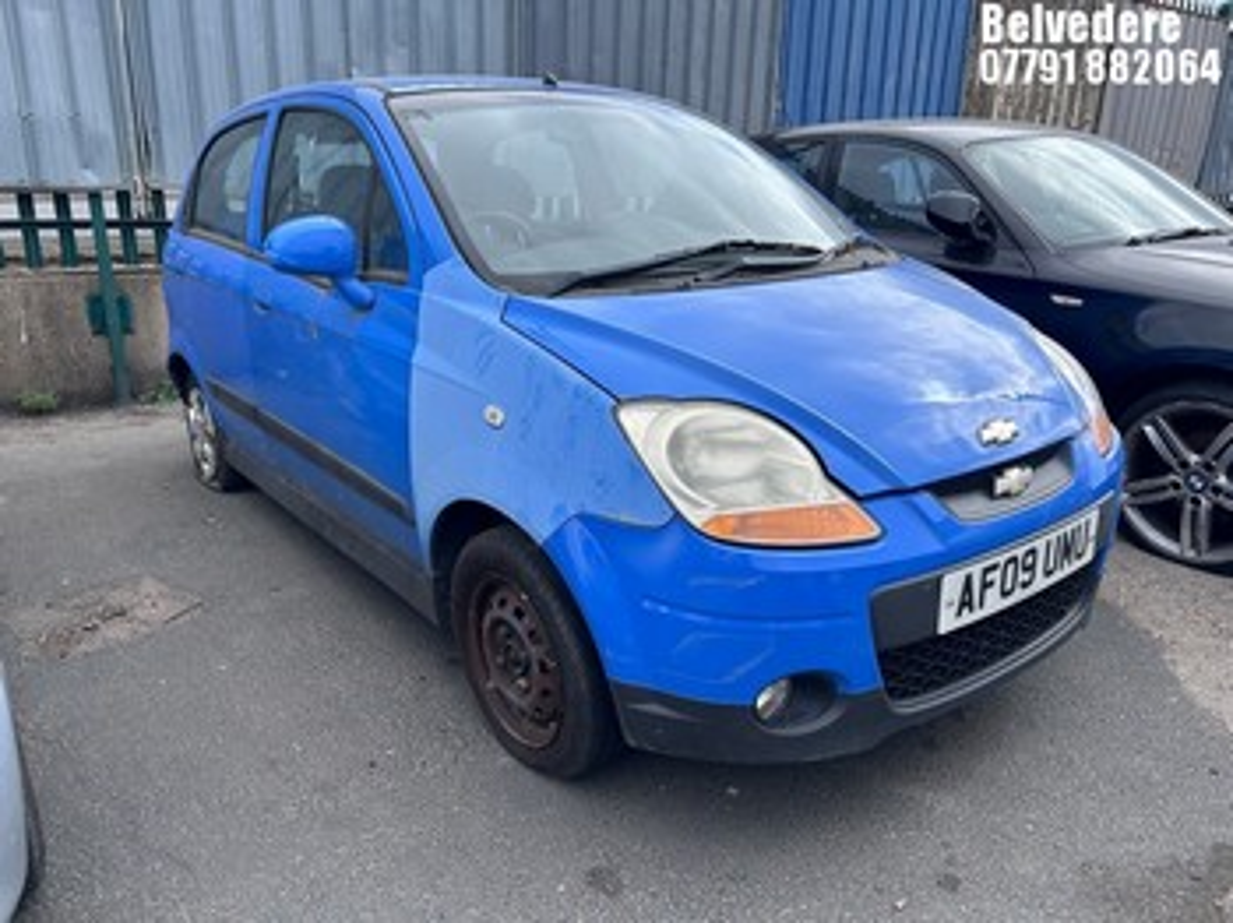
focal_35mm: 26
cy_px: 462
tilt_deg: -18.3
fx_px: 925
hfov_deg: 67.3
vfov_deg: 53.0
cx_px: 616
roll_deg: -1.1
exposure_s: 1/1724
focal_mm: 5.7
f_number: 1.5
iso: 50
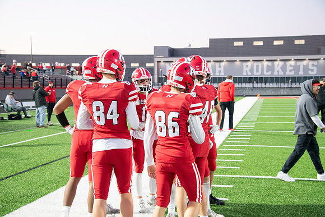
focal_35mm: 58
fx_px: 524
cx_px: 162
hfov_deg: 34.5
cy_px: 108
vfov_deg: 23.4
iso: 8000
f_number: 5.6
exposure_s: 1/200
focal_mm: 58
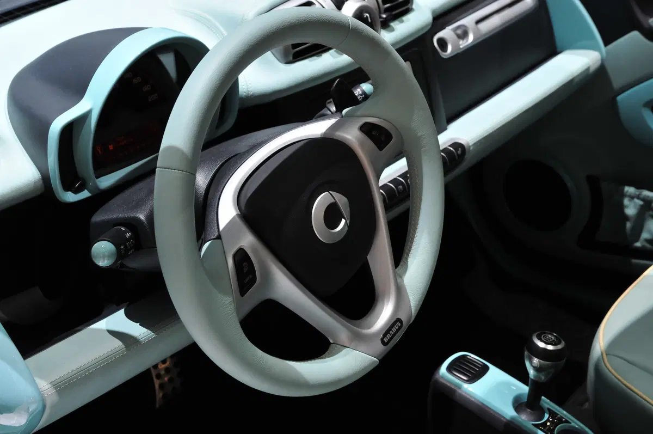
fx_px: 1033
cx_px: 326
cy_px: 217
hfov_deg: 35.1
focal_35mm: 57
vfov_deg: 23.7
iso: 800
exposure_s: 1/125
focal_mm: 38
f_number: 8
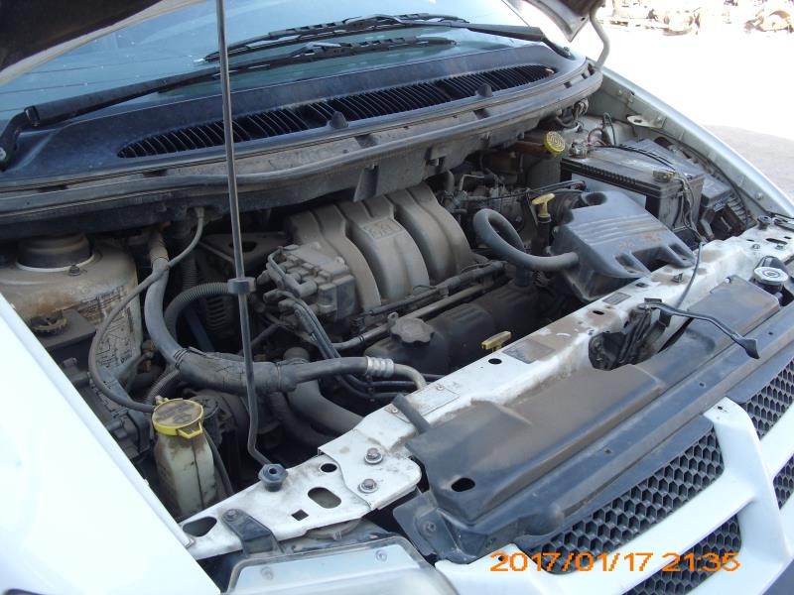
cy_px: 298
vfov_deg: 39.7
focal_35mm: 36
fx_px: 826
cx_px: 397
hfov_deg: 51.4
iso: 80
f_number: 3.1
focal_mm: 6.3
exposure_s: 1/100
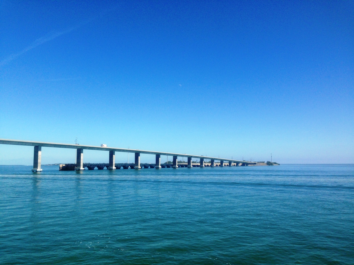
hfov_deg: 55.4
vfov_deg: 42.9
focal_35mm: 33
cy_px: 132
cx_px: 177
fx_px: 337
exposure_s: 1/2169
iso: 50
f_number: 2.4
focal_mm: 4.12
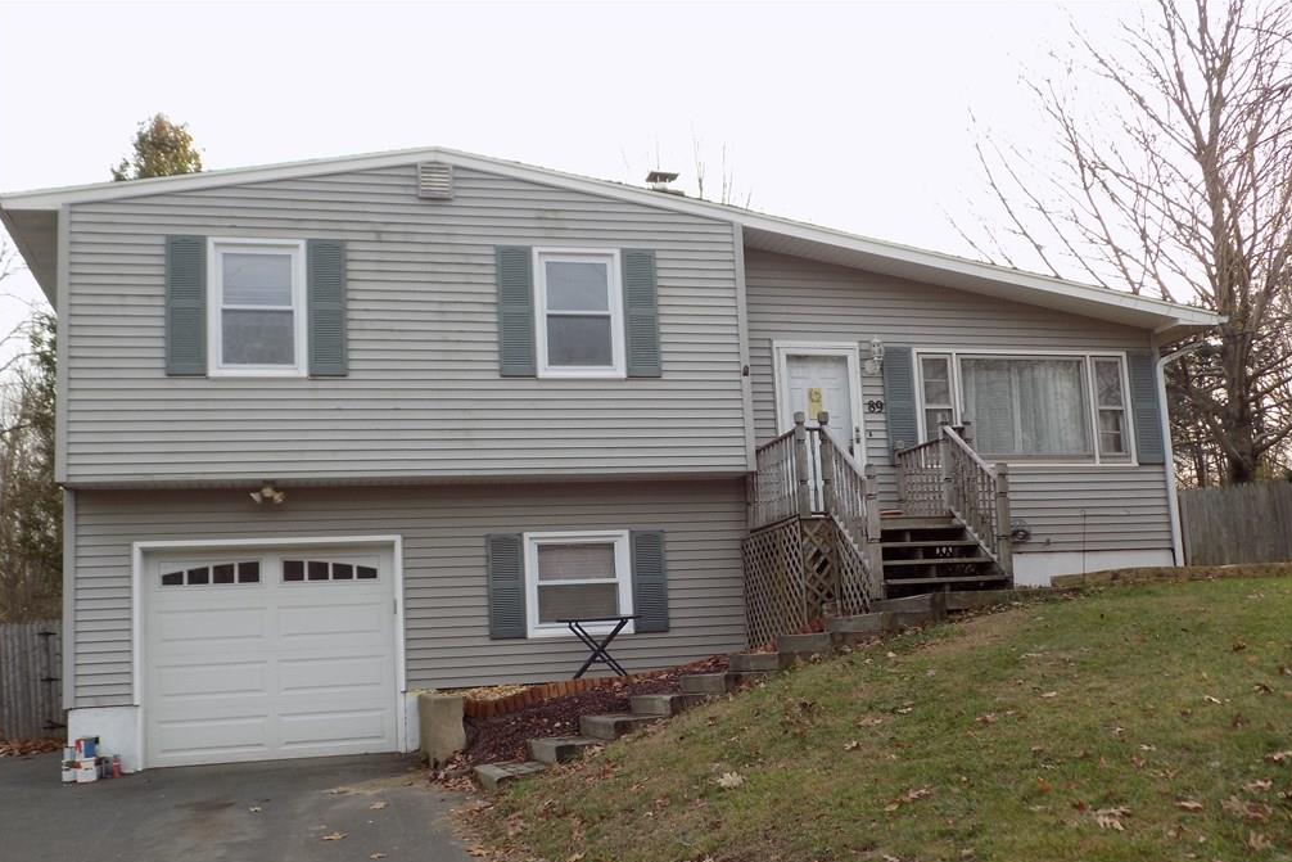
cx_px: 647
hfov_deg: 53.1
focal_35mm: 36
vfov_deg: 36.8
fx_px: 1292
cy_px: 491
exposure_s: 1/160
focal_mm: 6.1
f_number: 3.4
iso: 80
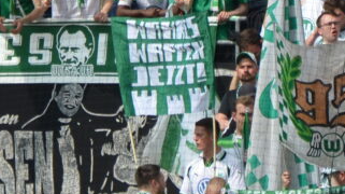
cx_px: 86
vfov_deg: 1.5
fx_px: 7510
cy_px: -117
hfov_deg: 2.6
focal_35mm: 822
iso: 200
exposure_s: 1/500
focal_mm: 105
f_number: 5.6
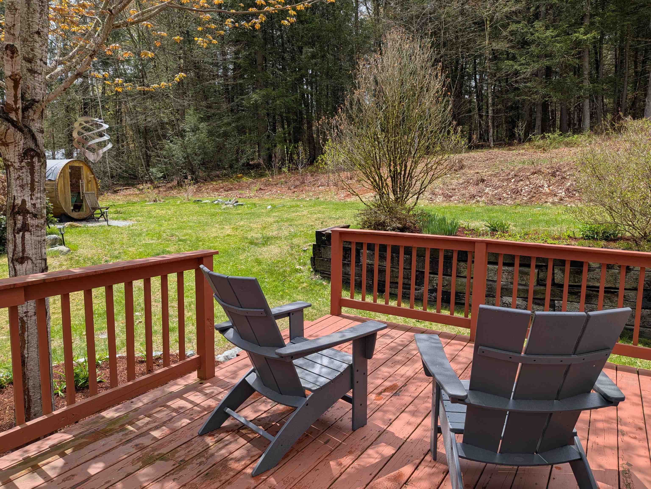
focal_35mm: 24
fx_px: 451
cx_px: 326
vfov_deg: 56.8
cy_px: 244
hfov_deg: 71.6
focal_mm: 4.53
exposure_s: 1/1190
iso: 28
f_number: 1.7
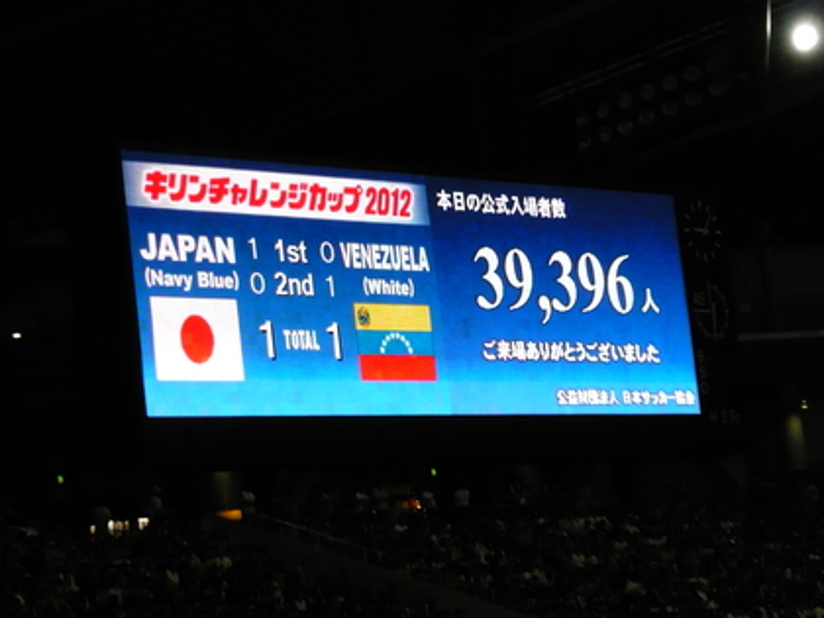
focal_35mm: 131
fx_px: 3118
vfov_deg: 11.3
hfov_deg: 15.1
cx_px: 412
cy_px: 309
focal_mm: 13.6
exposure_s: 1/80
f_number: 4.4
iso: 320
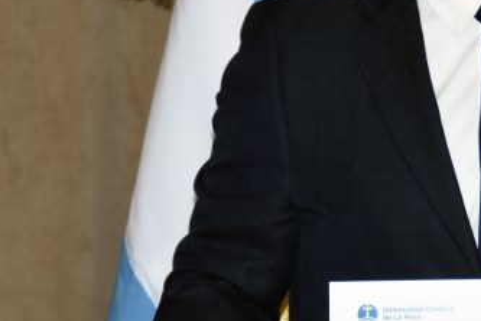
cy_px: 83
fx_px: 4315
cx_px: 520
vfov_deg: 4.3
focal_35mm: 323
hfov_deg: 6.4
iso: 800
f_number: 5
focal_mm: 70
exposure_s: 1/60
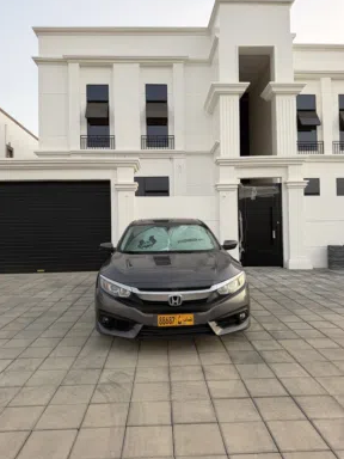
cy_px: 226
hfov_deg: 54.9
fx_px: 331
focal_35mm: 25
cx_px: 174
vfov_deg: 69.4
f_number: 1.78
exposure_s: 1/60
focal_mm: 6.76
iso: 320
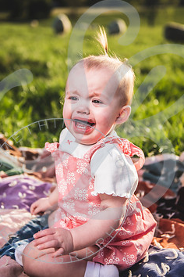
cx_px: 94
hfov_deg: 24.2
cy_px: 131
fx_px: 429
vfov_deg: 35.6
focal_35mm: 56
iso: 100
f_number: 2.8
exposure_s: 1/1250
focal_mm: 44
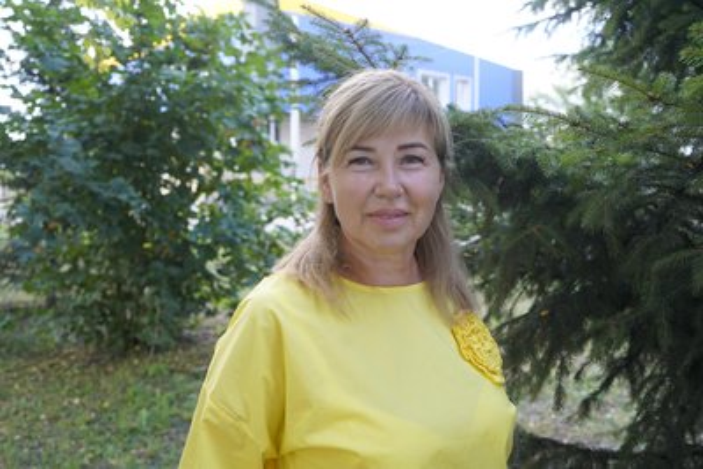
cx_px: 352
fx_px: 625
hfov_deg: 58.7
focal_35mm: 32
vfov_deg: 41.1
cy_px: 234
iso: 400
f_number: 4
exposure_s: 1/160
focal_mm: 32
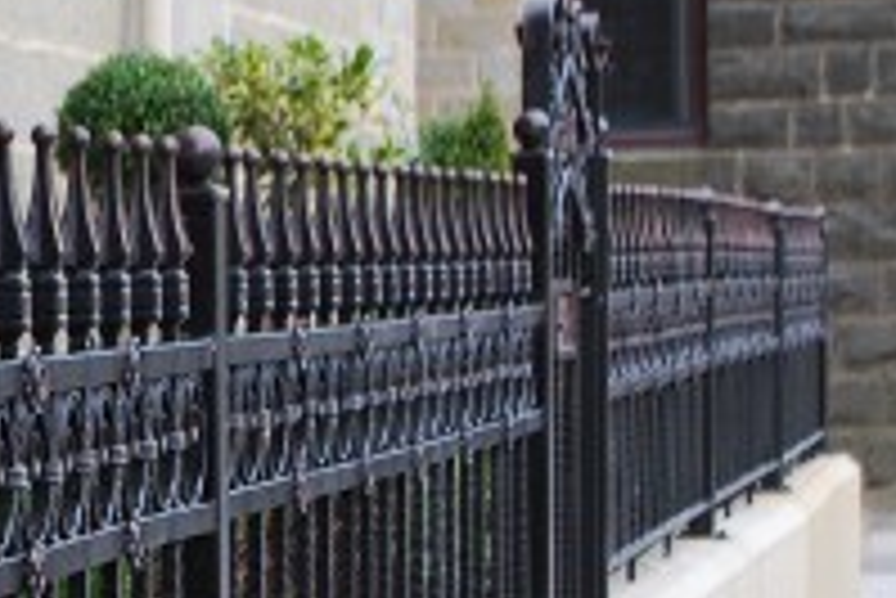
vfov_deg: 7.1
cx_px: -590
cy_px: 490
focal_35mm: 193
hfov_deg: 10.2
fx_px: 4807
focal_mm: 32
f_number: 5
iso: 200
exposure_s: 1/100
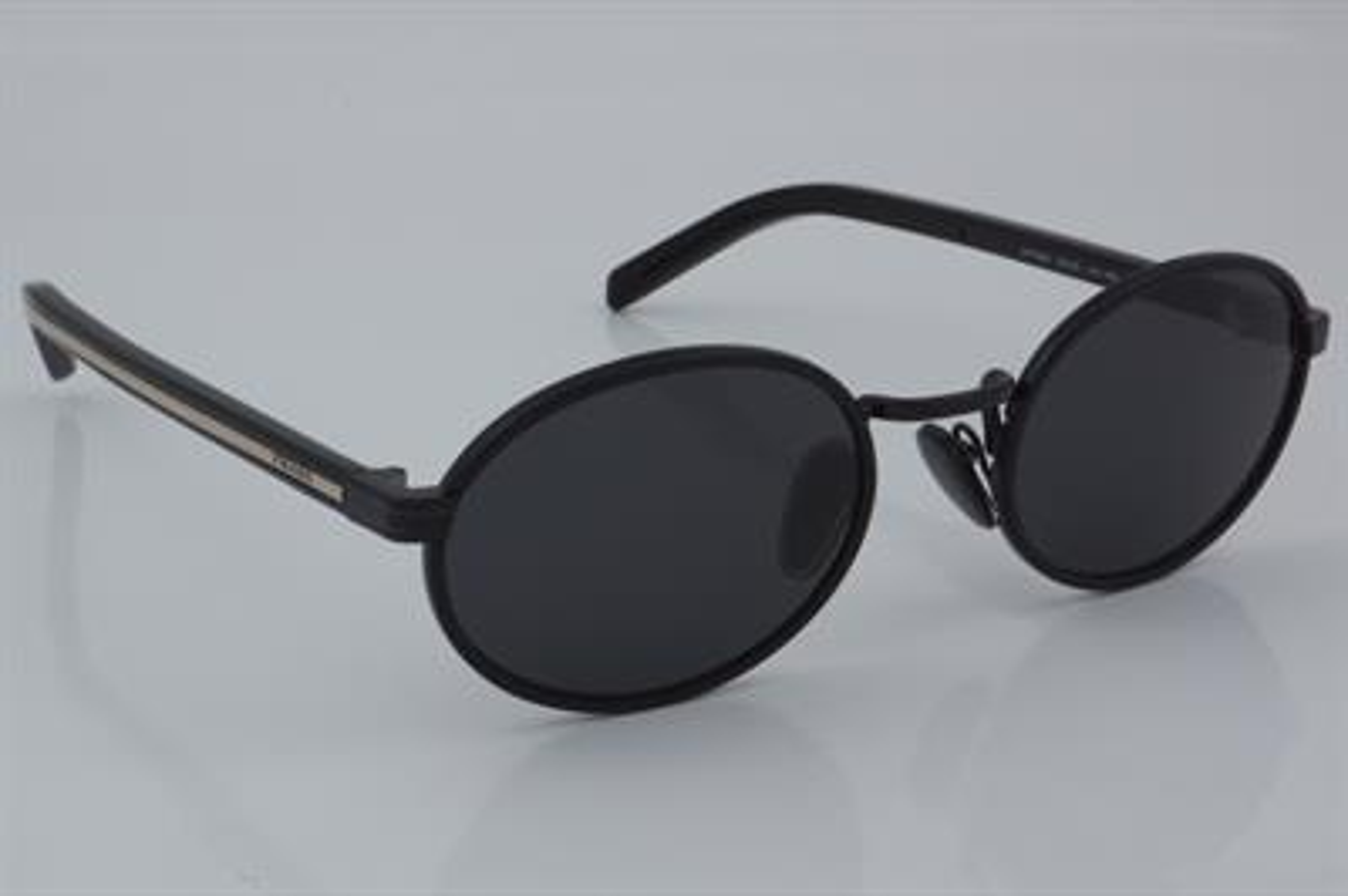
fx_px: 2806
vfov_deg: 18.2
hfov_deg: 27.0
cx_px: 674
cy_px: 448
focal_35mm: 75
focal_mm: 50
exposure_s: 1/4
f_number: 32
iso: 100
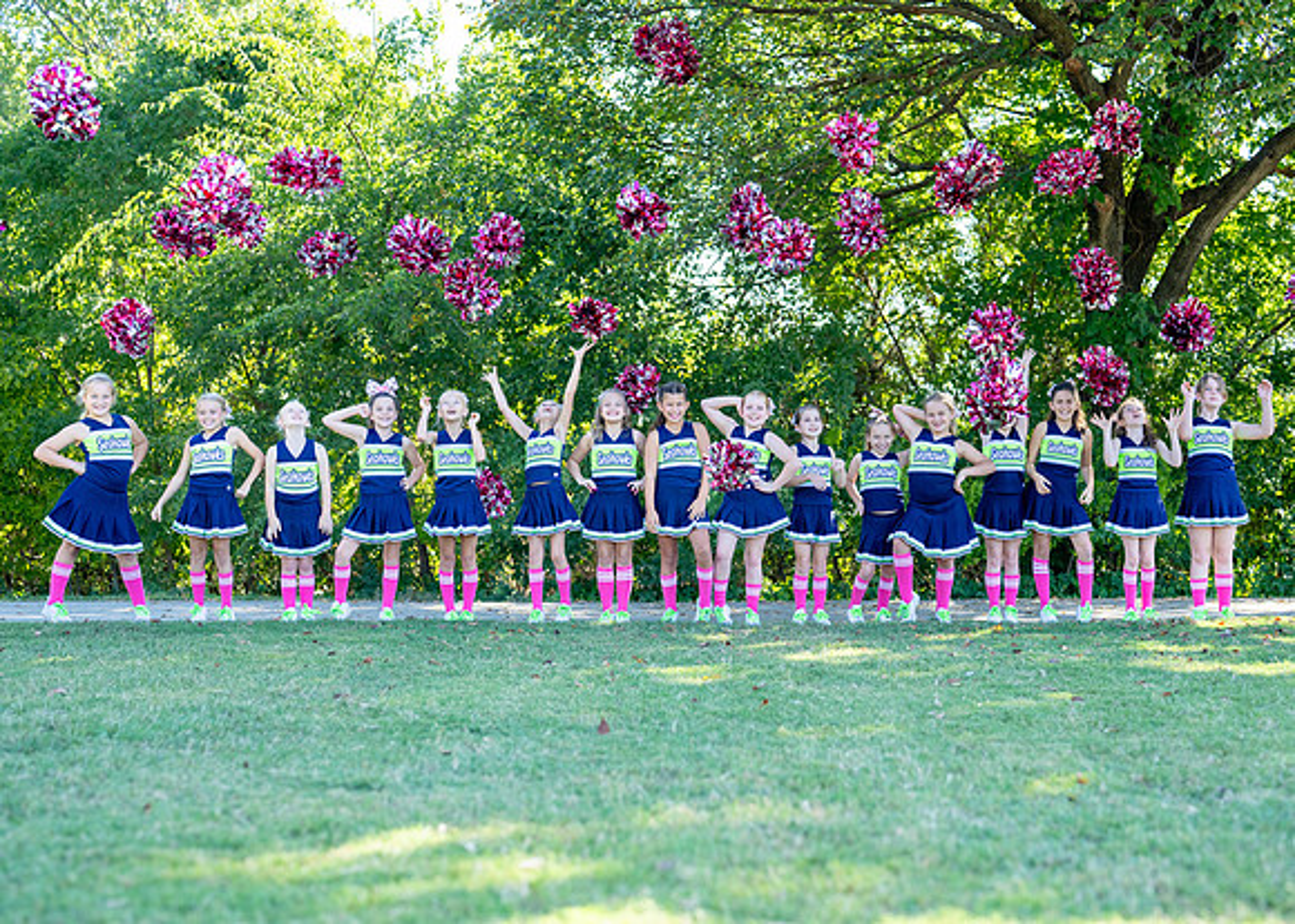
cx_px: 691
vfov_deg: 26.6
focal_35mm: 53
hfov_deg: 36.6
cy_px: 466
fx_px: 1954
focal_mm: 50
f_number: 2.2
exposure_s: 1/1000
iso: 250
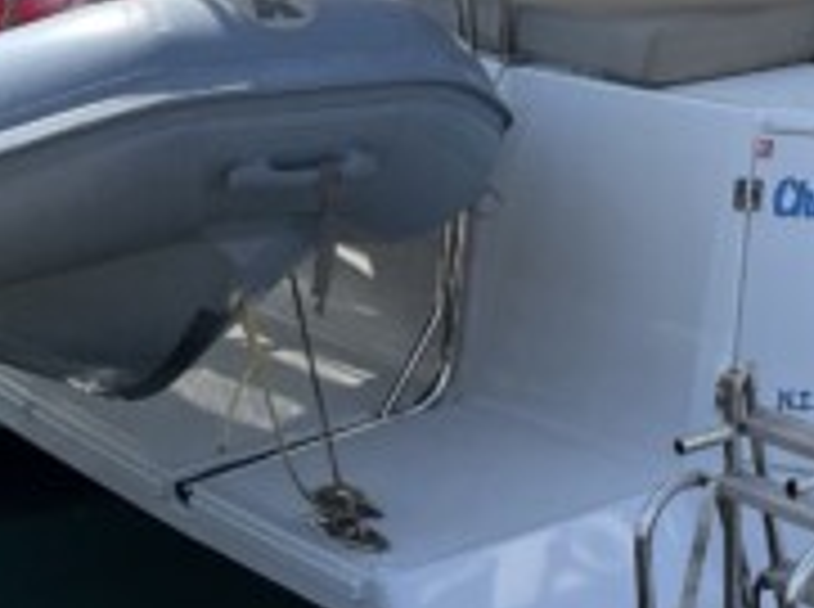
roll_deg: -0.2
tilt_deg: -4.4
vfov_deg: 14.7
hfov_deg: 18.3
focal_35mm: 96
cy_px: -180
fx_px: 2253
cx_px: 1208
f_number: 1.5
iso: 50
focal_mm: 5.7
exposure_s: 1/4115
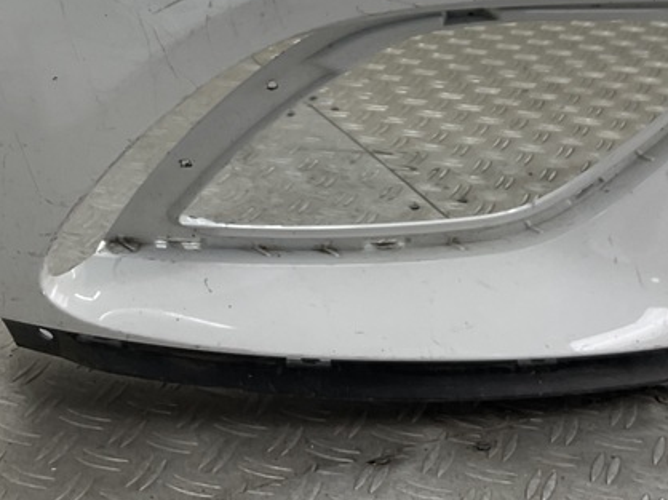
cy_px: -85
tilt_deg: -10.6
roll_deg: +0.3
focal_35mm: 70
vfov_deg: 19.8
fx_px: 1350
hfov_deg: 27.8
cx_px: 352
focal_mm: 3
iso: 25
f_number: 1.8
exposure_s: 1/100
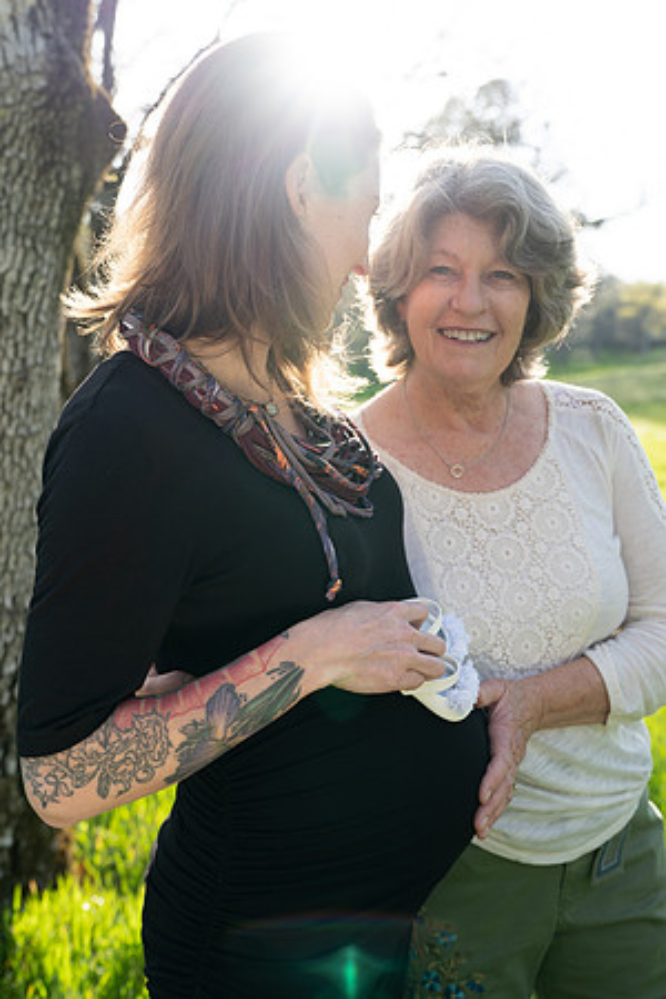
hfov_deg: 35.1
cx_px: 333
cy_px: 500
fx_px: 1054
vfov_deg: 50.7
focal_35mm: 38
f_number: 4
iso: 200
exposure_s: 1/250
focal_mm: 38
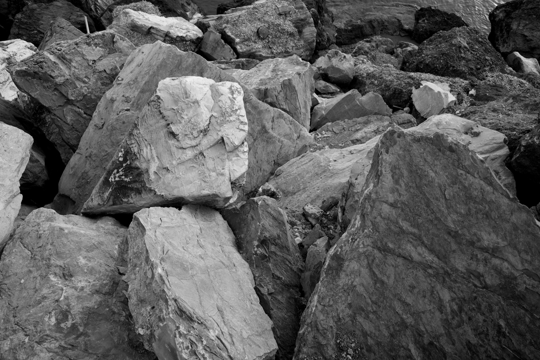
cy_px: 180
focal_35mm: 28
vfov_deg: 46.4
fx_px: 420
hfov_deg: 65.5
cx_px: 270
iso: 200
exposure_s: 1/500
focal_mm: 18.3
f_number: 5.6
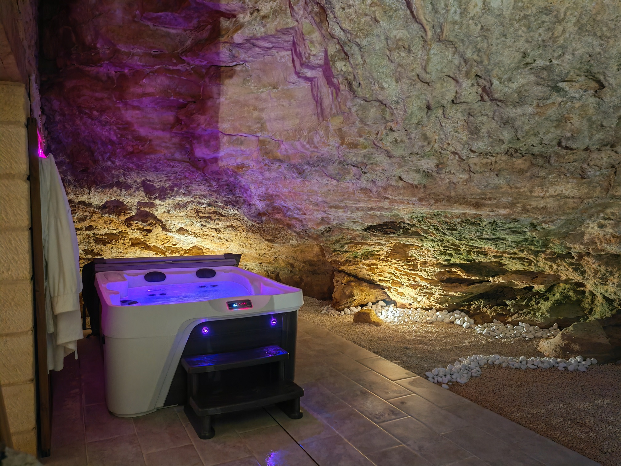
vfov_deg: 51.4
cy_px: 233
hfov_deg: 65.3
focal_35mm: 27
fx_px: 484
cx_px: 310
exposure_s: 1/16.7
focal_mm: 7.62
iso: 3006
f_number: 1.6
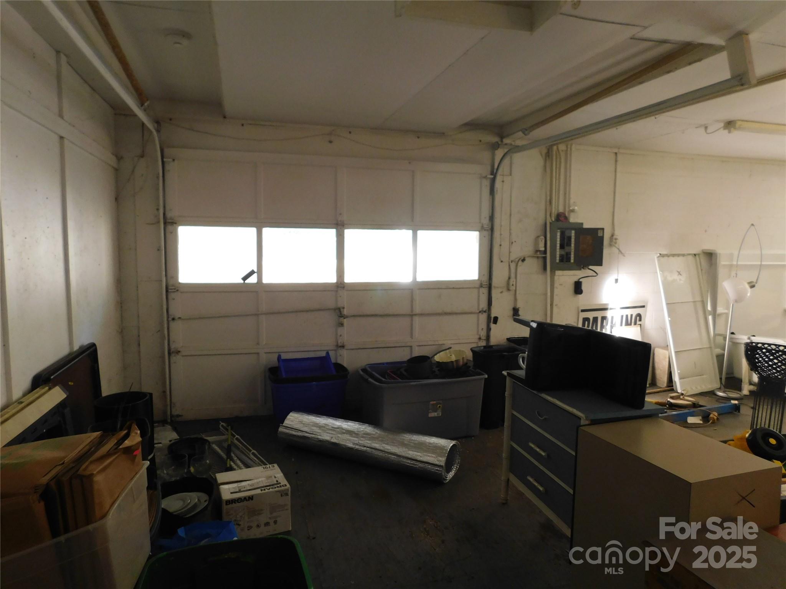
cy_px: 294
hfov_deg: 73.9
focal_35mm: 23
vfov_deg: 58.9
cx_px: 393
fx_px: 522
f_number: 3
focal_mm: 4
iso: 250
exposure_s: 1/30
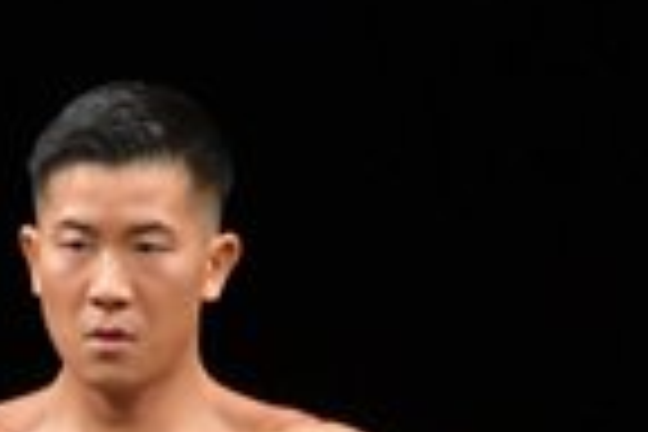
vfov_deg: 0.9
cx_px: 56
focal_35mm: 1451
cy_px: 1058
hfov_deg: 1.4
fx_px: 26116
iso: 2500
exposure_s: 1/400
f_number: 5.6
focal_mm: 180
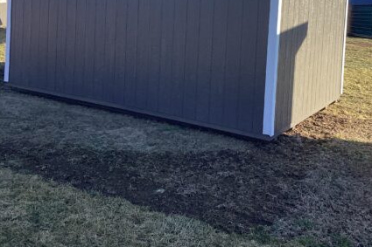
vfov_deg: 29.3
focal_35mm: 44
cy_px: 25
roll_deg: -3.3
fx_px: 454
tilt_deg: -4.0
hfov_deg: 44.5
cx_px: 188
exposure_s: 1/491
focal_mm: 3.3
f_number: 2.4
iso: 25
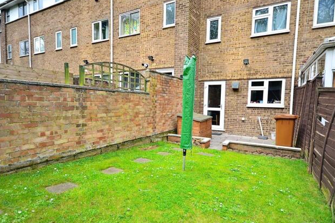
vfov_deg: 60.6
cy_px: 110
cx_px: 173
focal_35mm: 21
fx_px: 191
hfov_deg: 82.5
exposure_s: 1/80
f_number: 4.5
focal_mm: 13
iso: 200
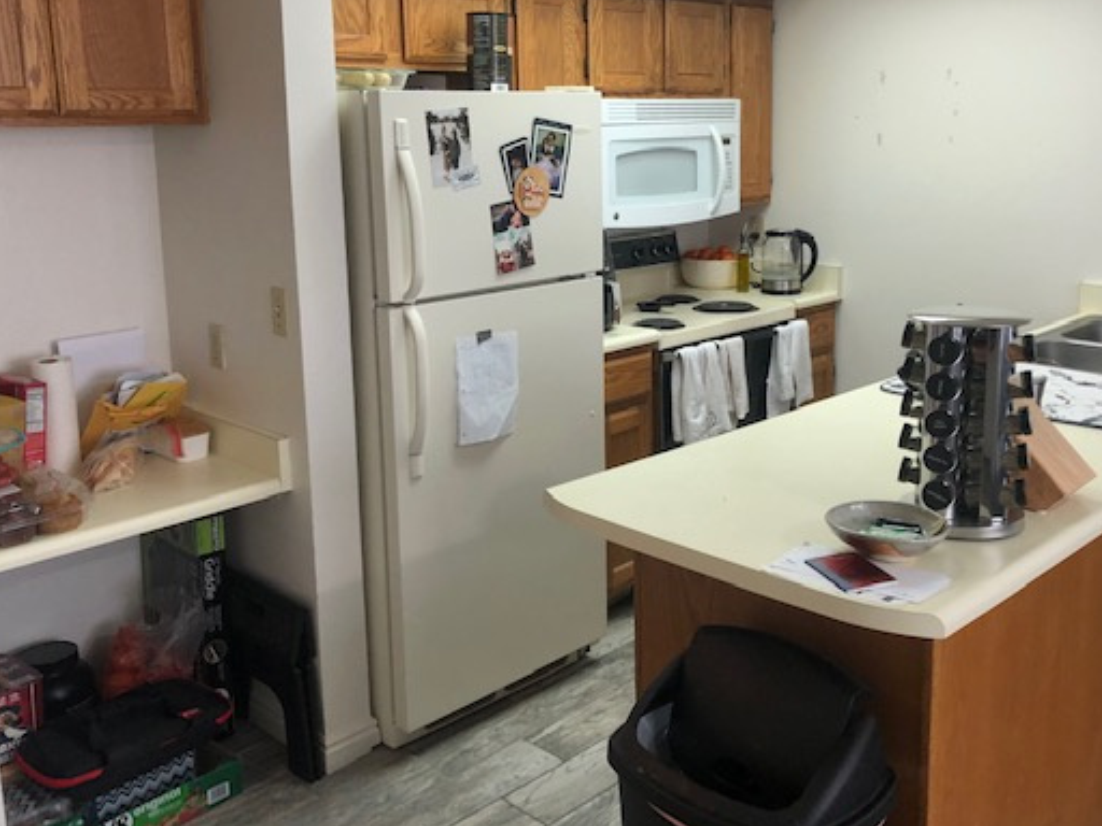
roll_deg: +1.6
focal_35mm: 35
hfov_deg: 52.6
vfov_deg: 40.5
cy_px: 323
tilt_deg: -11.2
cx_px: 594
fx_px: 1114
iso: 32
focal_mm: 3.99
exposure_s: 1/30
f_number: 1.8
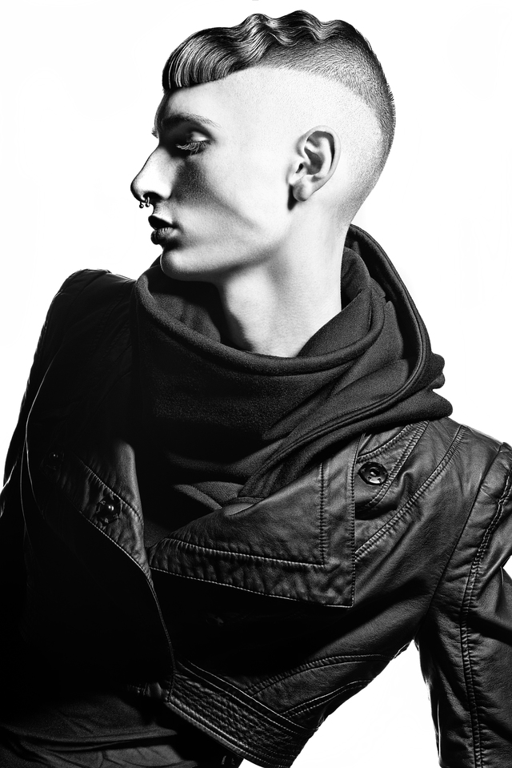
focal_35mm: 85
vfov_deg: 23.9
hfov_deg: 16.1
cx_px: 256
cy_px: 384
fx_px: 1812
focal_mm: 85
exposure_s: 1/200
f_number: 13
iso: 100
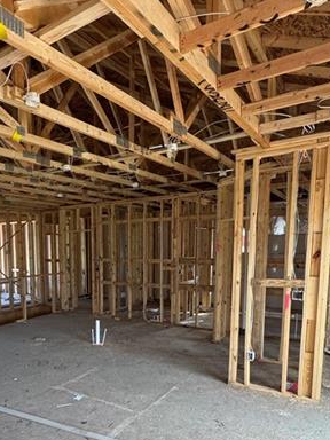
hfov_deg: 48.4
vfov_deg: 62.0
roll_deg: +1.5
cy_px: 291
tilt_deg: -8.0
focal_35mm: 28
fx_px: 356
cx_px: 96
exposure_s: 1/99
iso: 160
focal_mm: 2.22
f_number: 2.2
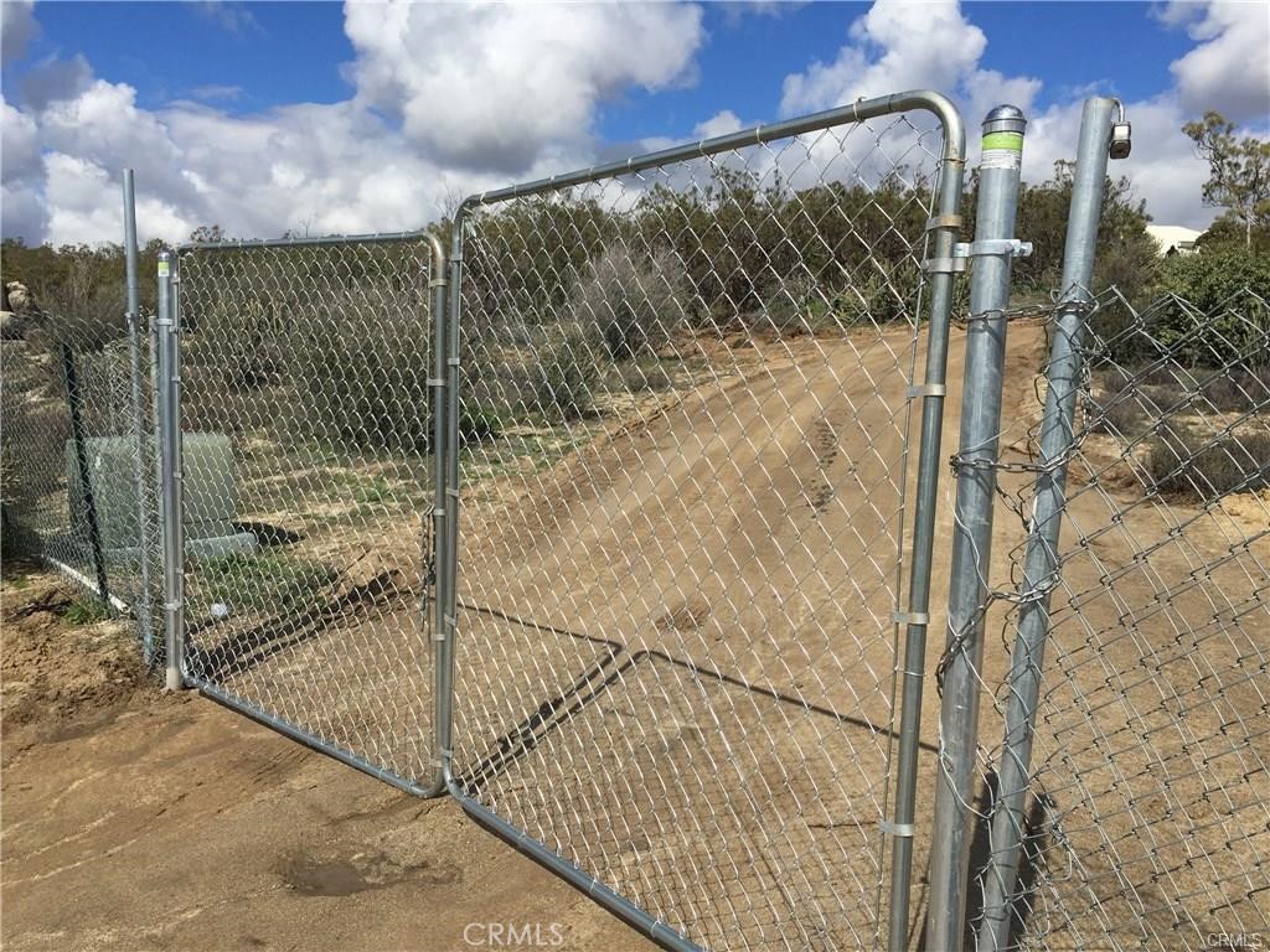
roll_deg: -1.6
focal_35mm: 29
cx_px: 635
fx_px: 1064
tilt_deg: -3.8
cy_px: 476
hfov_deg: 61.7
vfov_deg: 48.2
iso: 32
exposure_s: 1/3597
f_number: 2.2
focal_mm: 4.15
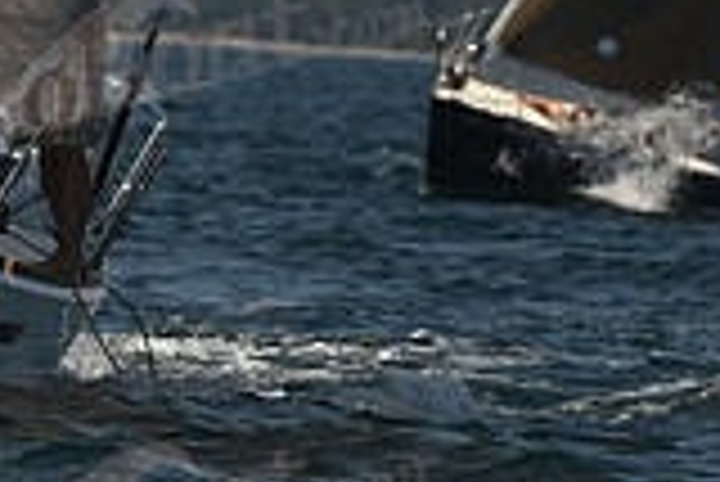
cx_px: -436
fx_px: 29086
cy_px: -92
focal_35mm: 1453
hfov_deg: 1.4
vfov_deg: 0.9
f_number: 8
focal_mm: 400
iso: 250
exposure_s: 1/1000
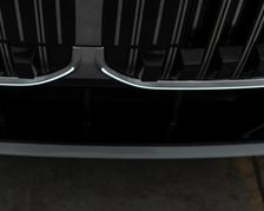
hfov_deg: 25.3
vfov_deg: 19.6
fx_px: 586
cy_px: -17
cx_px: 94
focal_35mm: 75
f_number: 3.2
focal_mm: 28
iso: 160
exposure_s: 1/50
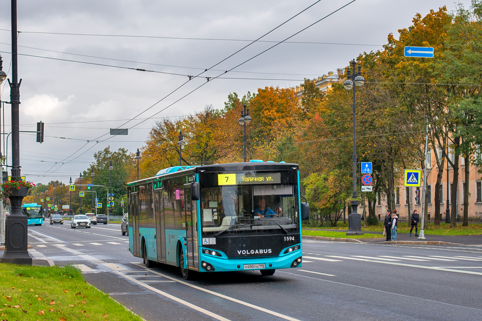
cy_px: 176
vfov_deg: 22.6
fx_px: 803
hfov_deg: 33.4
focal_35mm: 60
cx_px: 212
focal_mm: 50
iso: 160
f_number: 5.6
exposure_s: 1/400
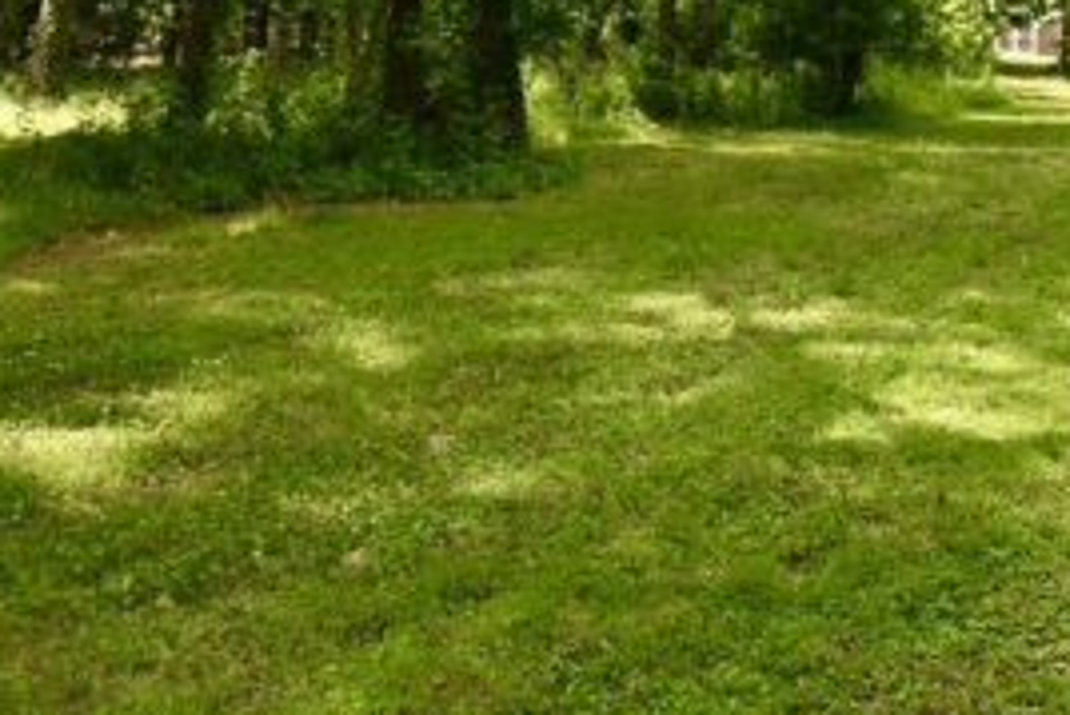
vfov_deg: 27.5
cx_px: 763
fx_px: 1249
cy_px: -176
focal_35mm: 42
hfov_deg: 45.2
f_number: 7.1
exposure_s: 1/200
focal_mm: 10
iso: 100
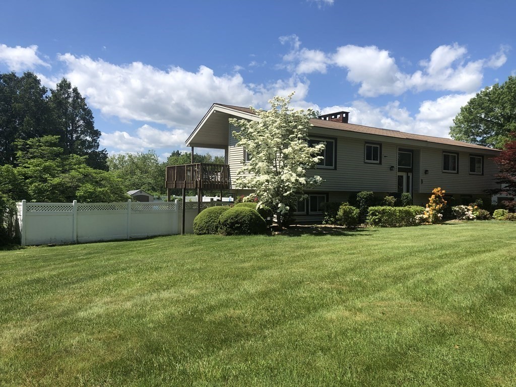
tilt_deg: +1.0
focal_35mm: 28
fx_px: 417
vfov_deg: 49.7
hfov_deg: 63.4
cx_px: 258
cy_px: 194
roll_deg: -1.2
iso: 20
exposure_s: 1/2088
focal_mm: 3.99
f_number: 1.8
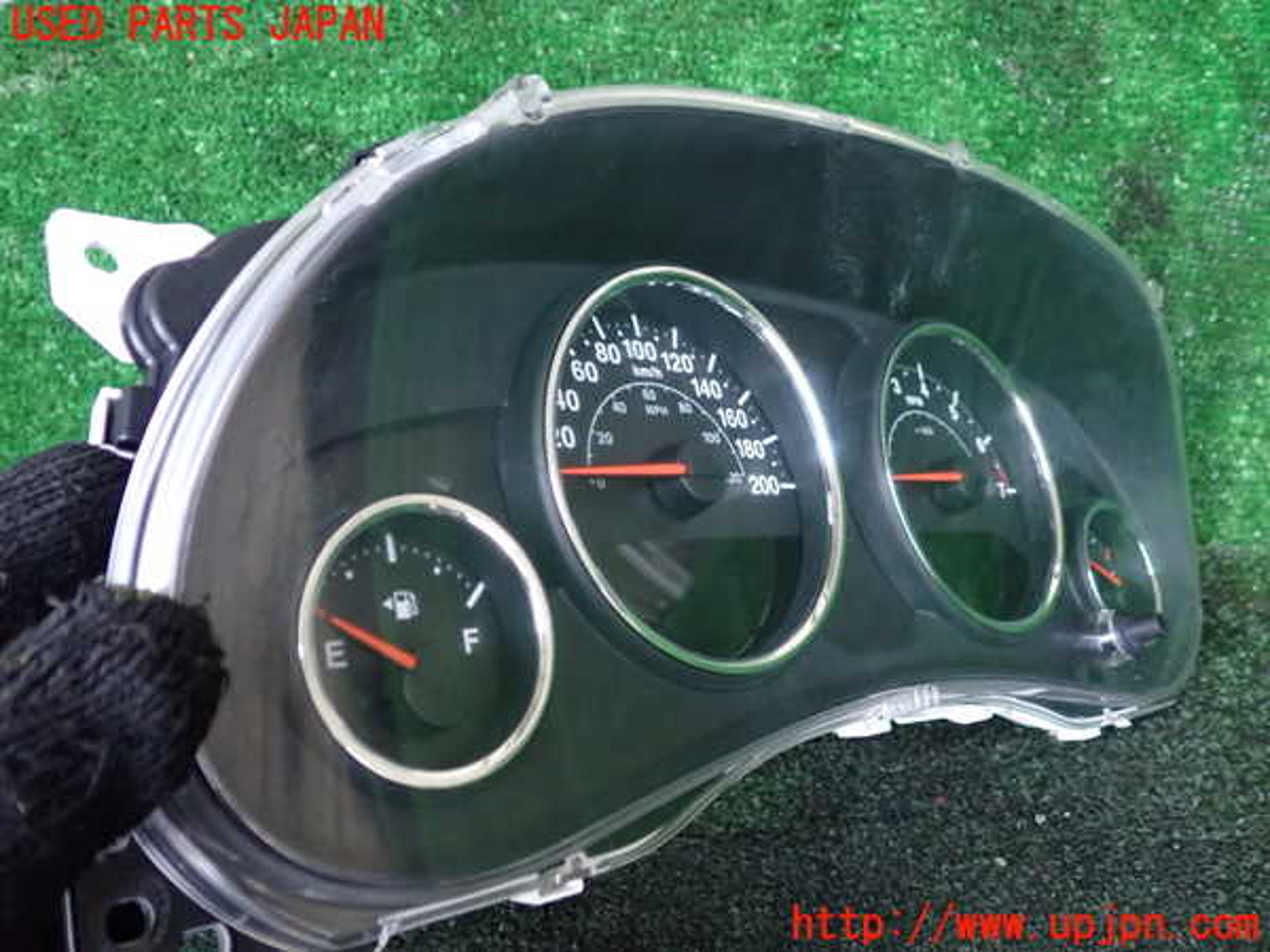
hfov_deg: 60.0
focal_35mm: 30
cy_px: 476
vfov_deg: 46.8
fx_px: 1101
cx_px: 635
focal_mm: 5.4
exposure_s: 1/20
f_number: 2.3
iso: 800
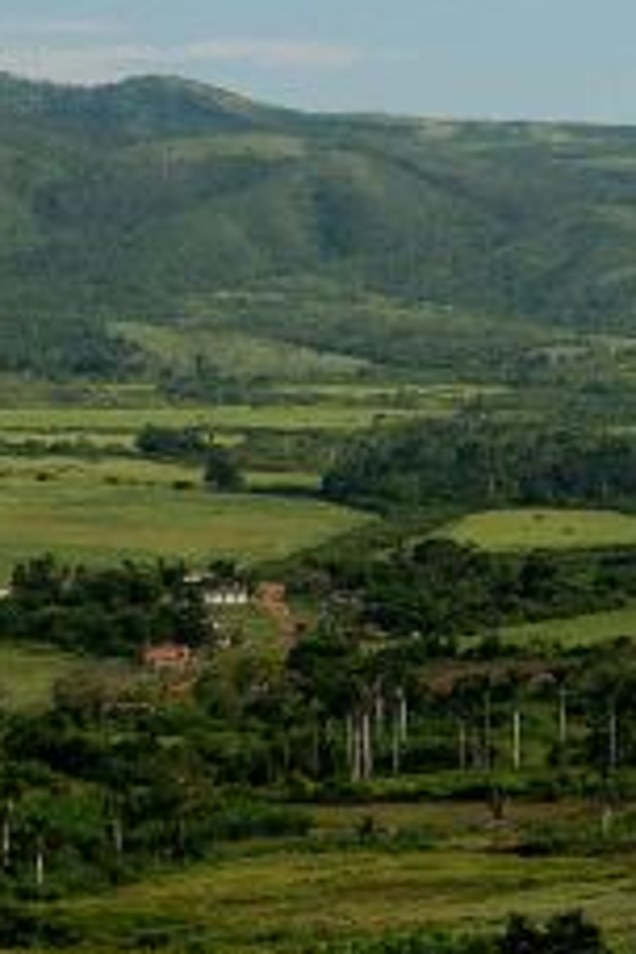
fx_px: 5900
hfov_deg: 6.2
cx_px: 351
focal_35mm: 223
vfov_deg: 9.2
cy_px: 690
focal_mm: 45
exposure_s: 1/125
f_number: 5.6
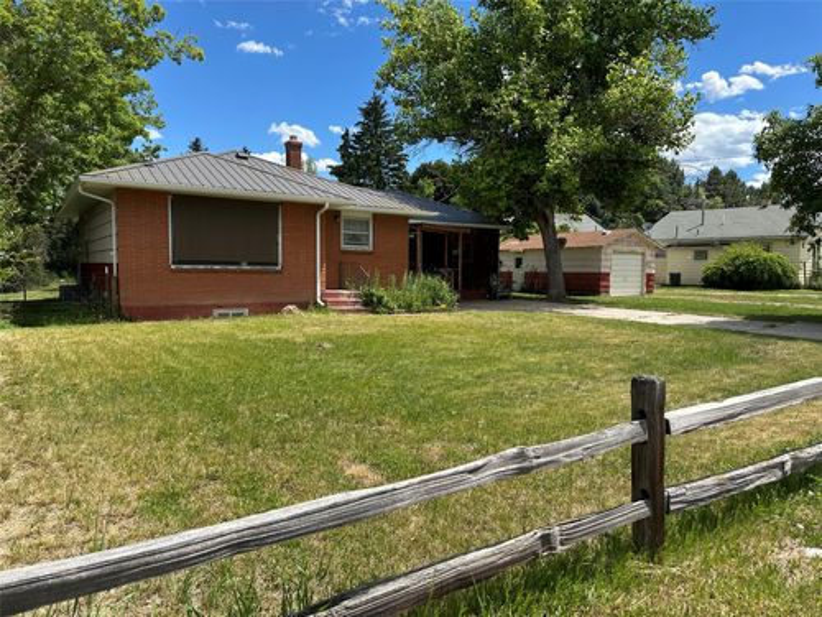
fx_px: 570
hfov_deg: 71.6
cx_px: 411
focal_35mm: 24
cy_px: 308
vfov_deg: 56.8
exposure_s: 1/3058
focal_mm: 6.86
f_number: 1.78
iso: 80
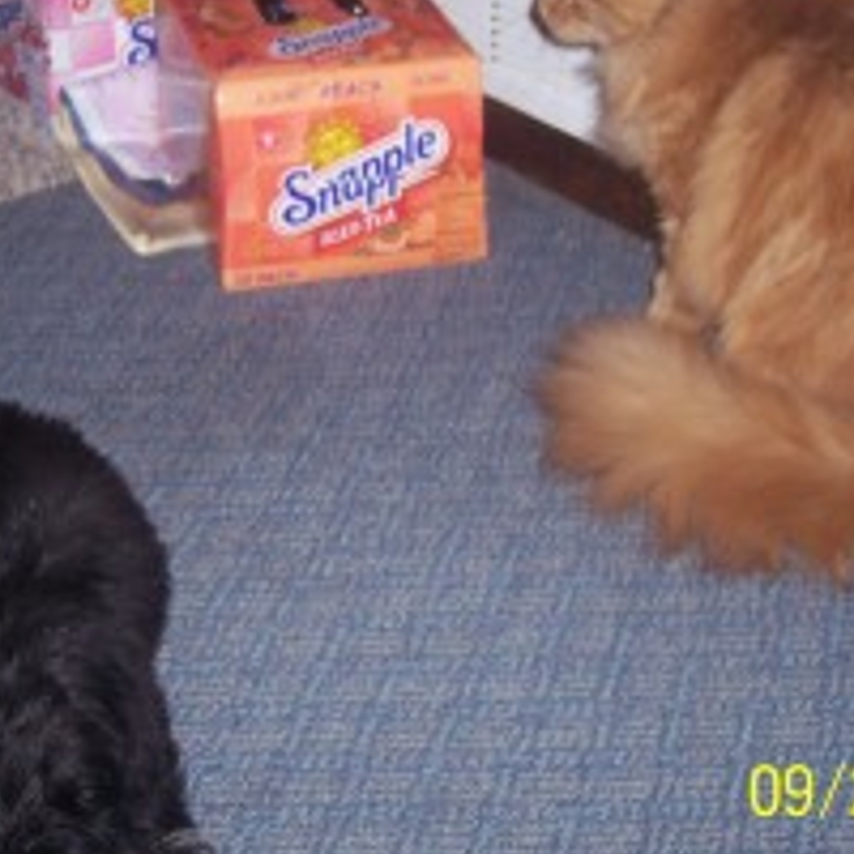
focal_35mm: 69
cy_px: 312
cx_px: 320
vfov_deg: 24.9
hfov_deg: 24.9
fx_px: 1926
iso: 100
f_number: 2.8
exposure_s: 1/60
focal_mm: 8
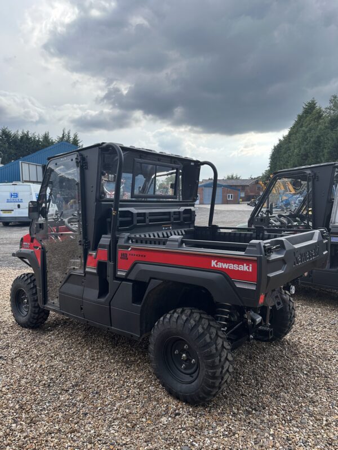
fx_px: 312
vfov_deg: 71.6
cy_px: 225
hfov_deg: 56.8
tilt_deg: -3.6
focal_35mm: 24
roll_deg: -1.2
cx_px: 169
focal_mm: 6.86
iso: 80
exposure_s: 1/1812
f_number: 1.78
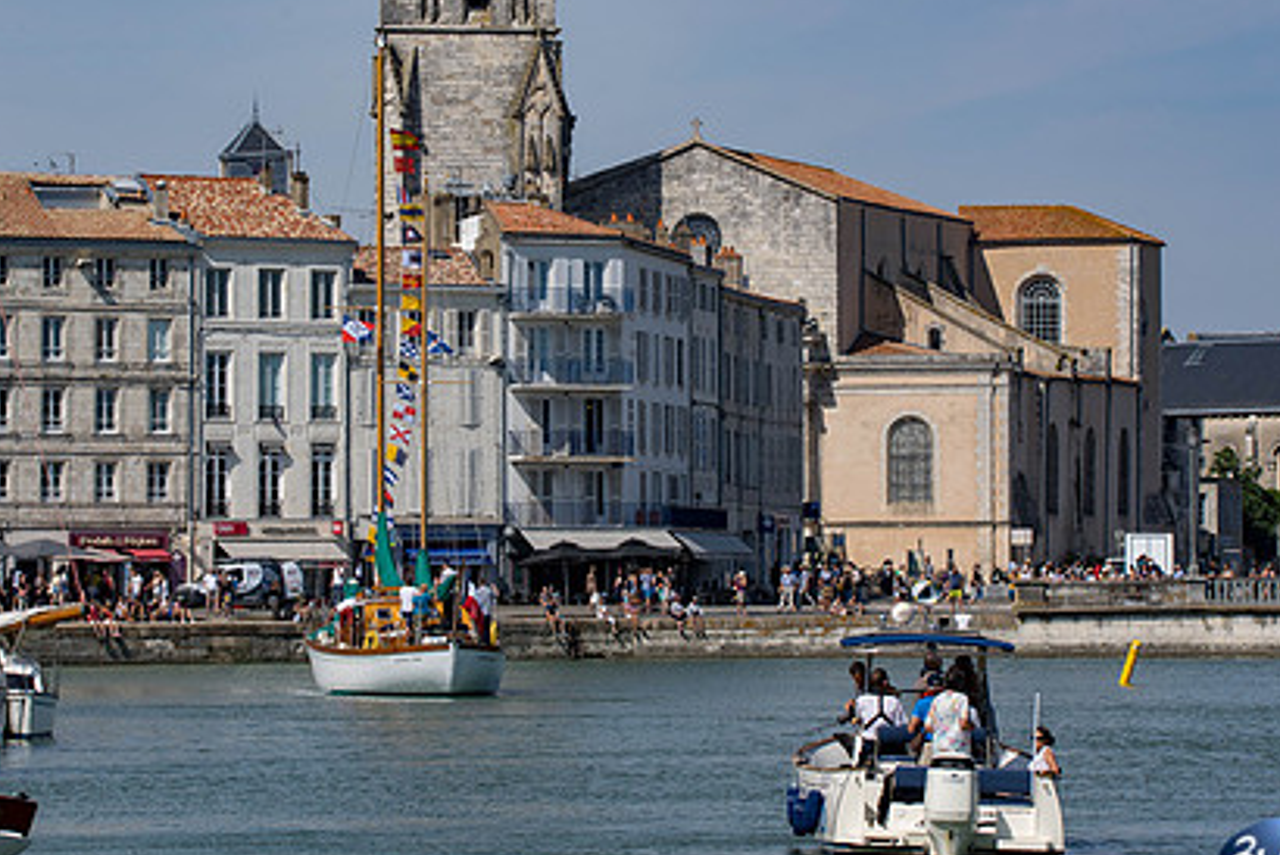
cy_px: 354
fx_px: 7543
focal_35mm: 212
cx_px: 581
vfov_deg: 6.5
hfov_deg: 9.7
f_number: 11
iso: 220
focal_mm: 150
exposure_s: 1/800
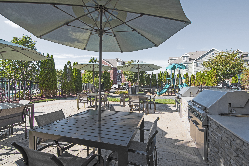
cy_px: 83
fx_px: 111
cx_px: 124
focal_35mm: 16
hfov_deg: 96.7
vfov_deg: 73.8
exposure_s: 1/80
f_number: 8
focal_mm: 16
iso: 100
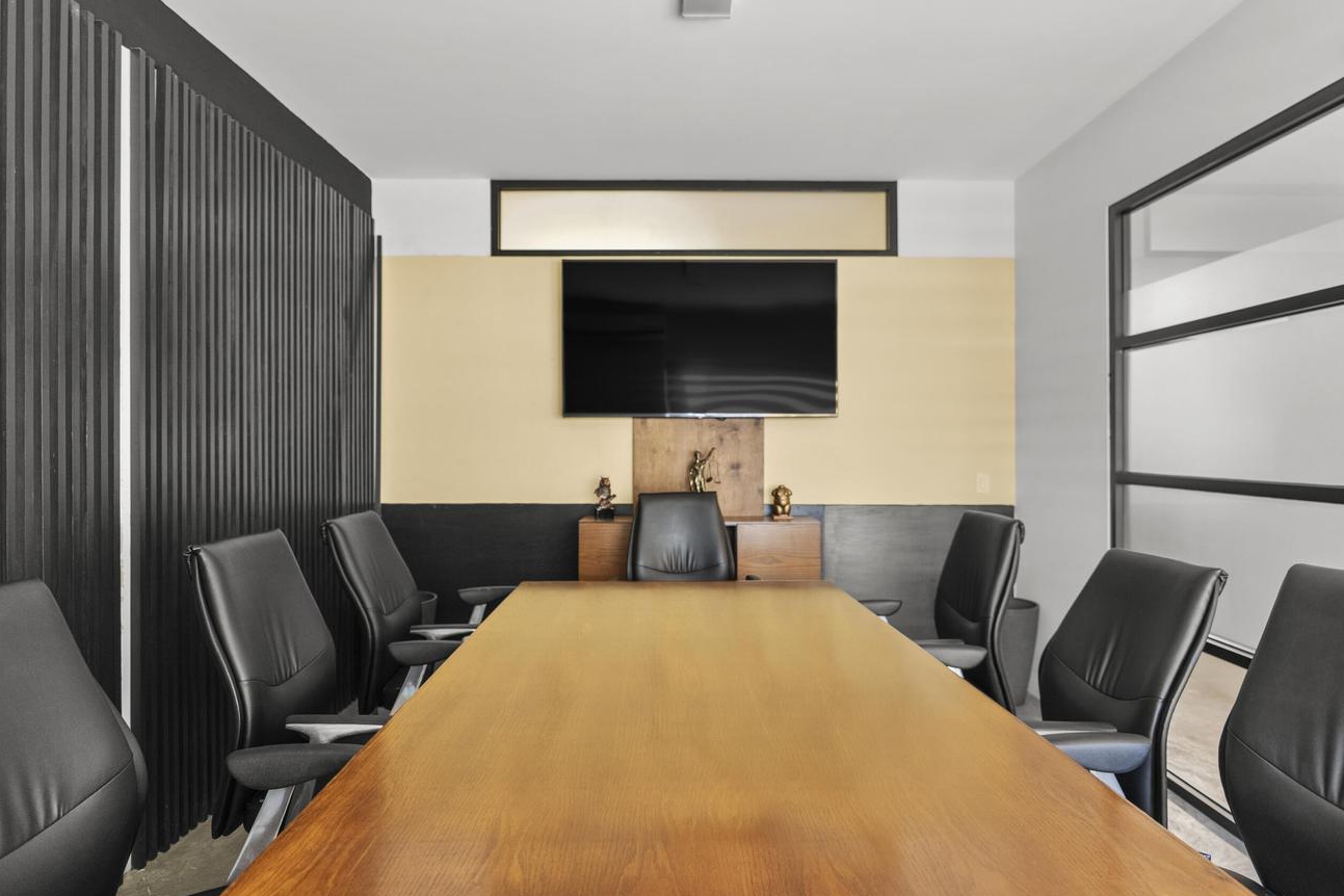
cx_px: 693
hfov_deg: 86.9
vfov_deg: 64.5
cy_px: 433
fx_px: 709
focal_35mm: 19
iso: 1000
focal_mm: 16
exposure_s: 1/30
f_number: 2.8
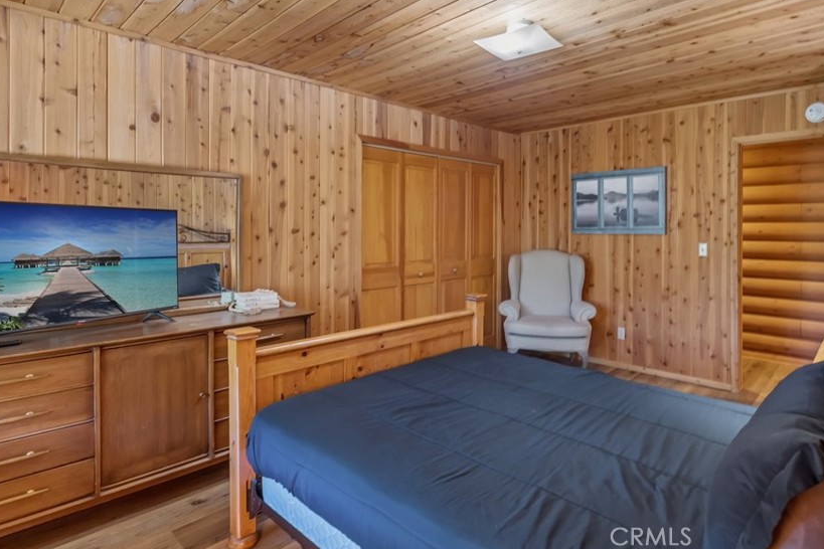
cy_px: 208
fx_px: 458
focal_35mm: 20
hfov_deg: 83.9
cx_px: 441
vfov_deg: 61.2
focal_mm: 16
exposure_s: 1/5
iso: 400
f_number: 9
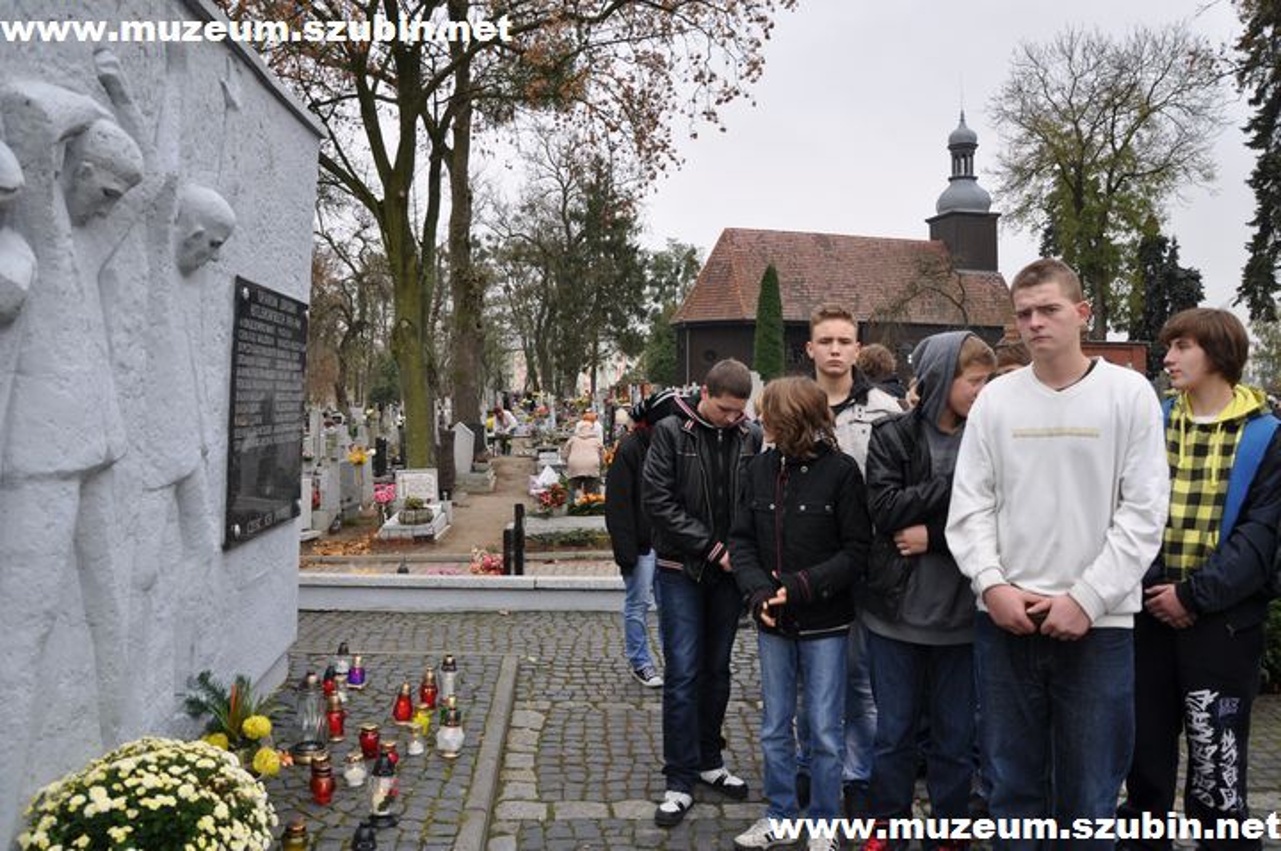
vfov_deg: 47.8
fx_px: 959
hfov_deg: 67.5
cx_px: 640
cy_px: 426
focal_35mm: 27
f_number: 5.6
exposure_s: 1/125
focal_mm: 18
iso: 200
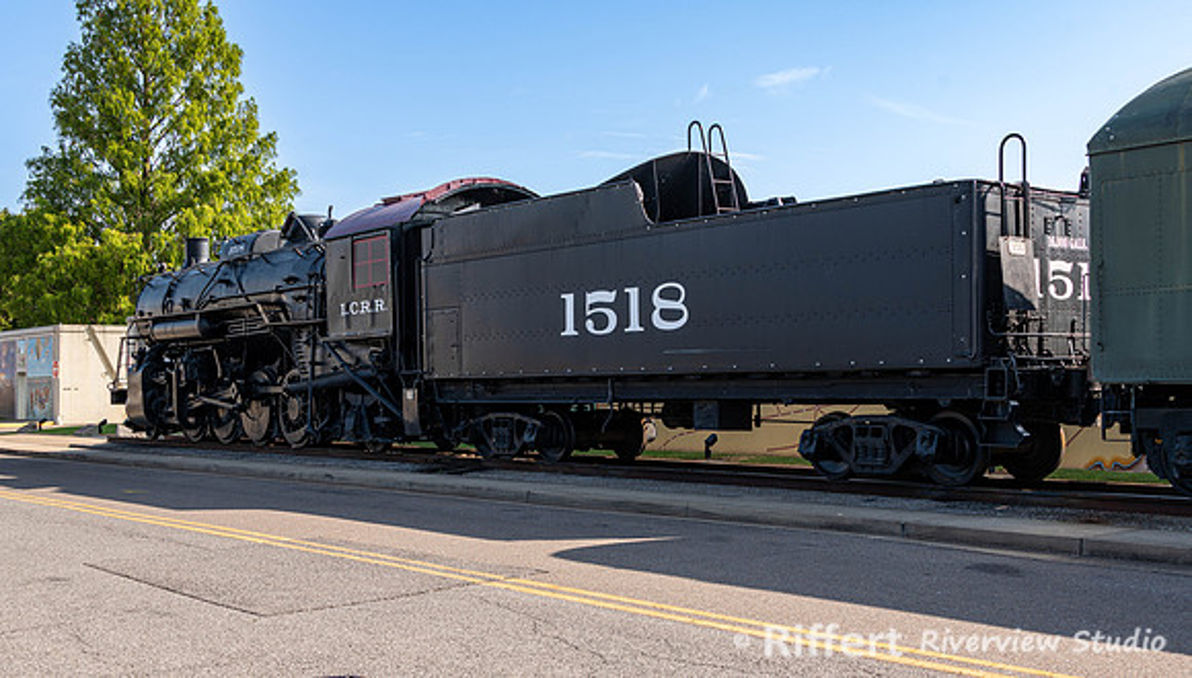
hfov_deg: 47.4
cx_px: 595
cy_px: 387
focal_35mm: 43
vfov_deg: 28.0
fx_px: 1359
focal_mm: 40
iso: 90
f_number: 8
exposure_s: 1/160
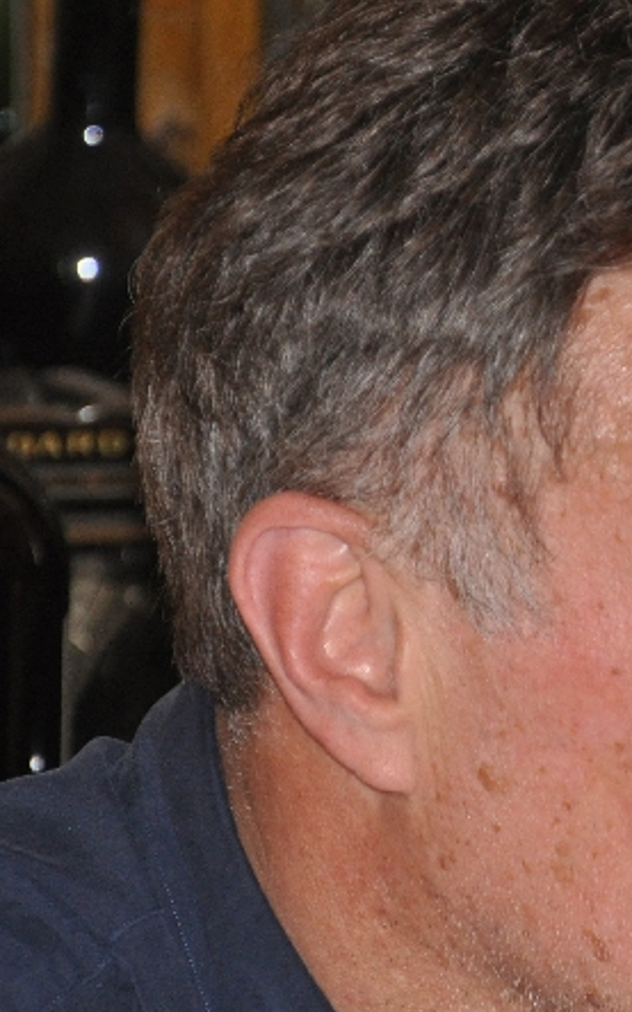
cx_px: 735
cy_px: 627
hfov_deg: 3.6
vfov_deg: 5.8
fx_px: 9966
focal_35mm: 361
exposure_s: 1/60
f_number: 5.6
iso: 800
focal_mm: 105
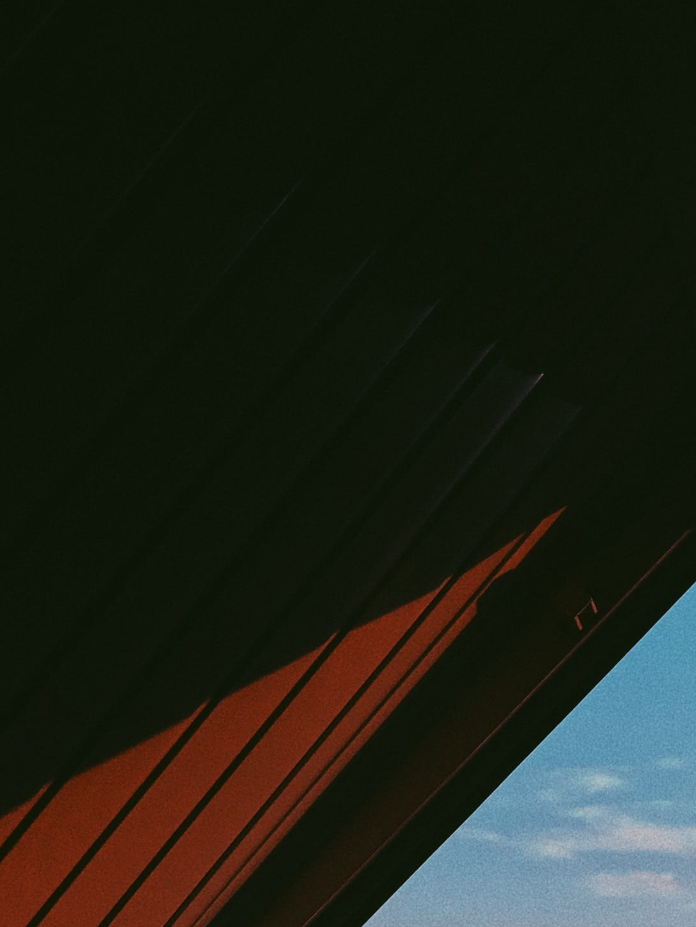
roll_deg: +0.3
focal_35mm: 78
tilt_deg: +6.3
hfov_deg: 18.2
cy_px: 935
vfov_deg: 23.9
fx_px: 2090
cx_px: 778
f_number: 1.8
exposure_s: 1/591
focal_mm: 3.99
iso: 20
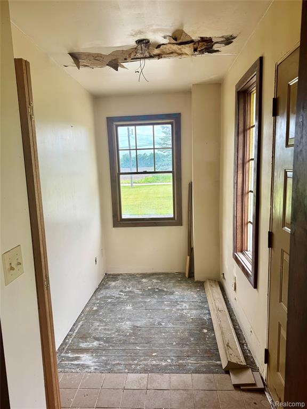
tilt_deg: -8.0
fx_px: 284
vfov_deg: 71.6
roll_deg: +2.0
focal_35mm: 24
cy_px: 204
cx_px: 154
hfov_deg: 56.8
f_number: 1.78
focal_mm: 6.76
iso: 64
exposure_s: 1/236
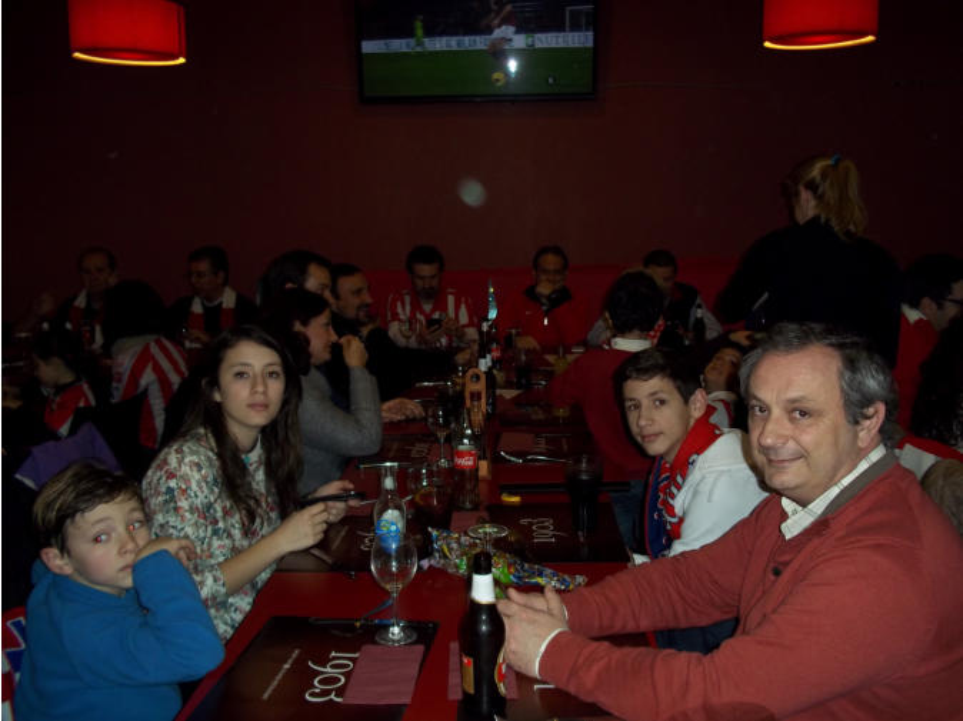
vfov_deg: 39.6
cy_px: 360
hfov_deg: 51.4
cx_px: 482
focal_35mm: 36
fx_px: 1001
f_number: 3.1
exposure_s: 1/30
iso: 80
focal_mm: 6.5
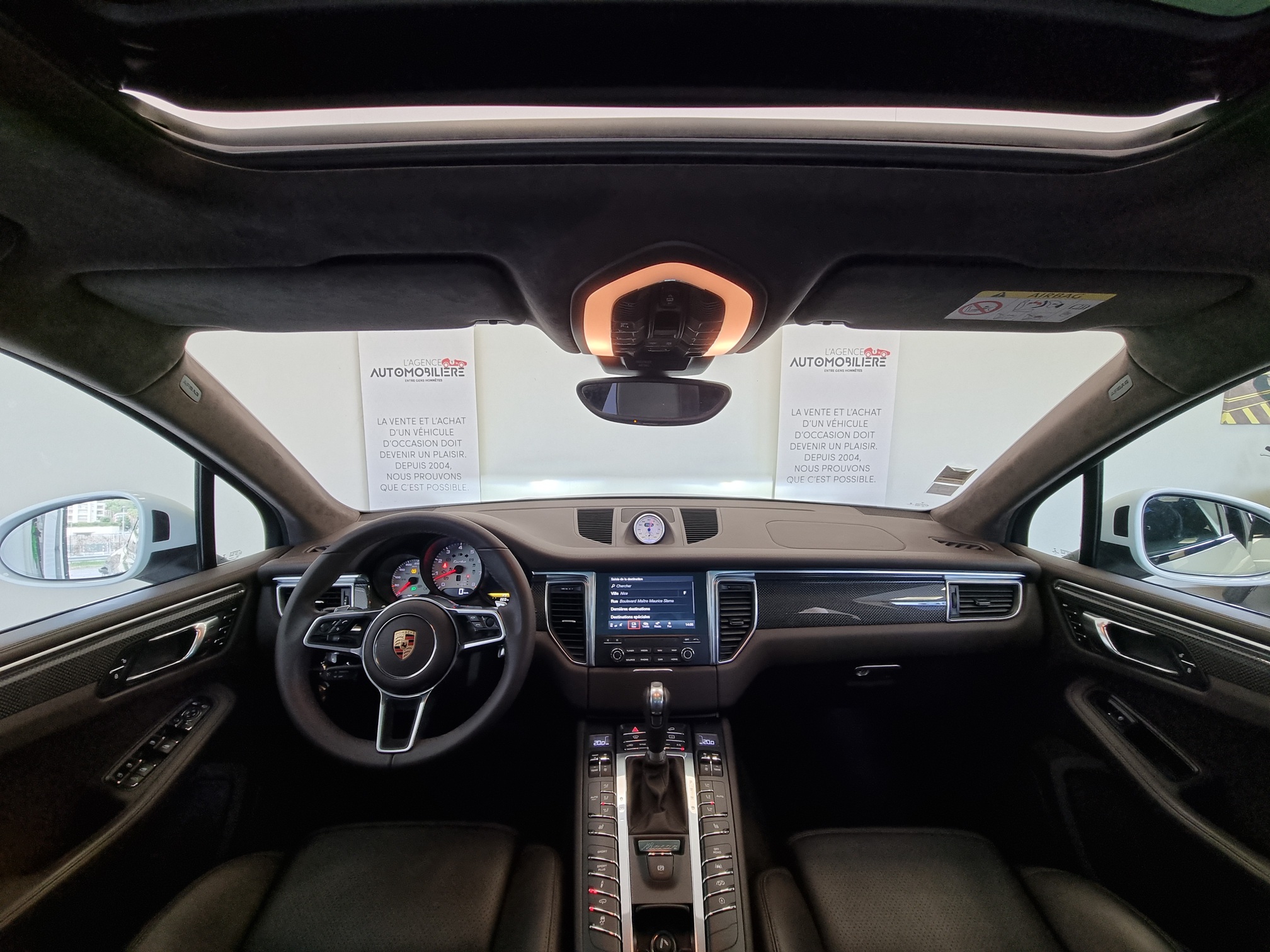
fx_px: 477
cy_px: 476
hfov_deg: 106.2
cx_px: 635
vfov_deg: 89.9
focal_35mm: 13
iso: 160
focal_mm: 2.2
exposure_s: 1/50
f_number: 2.2
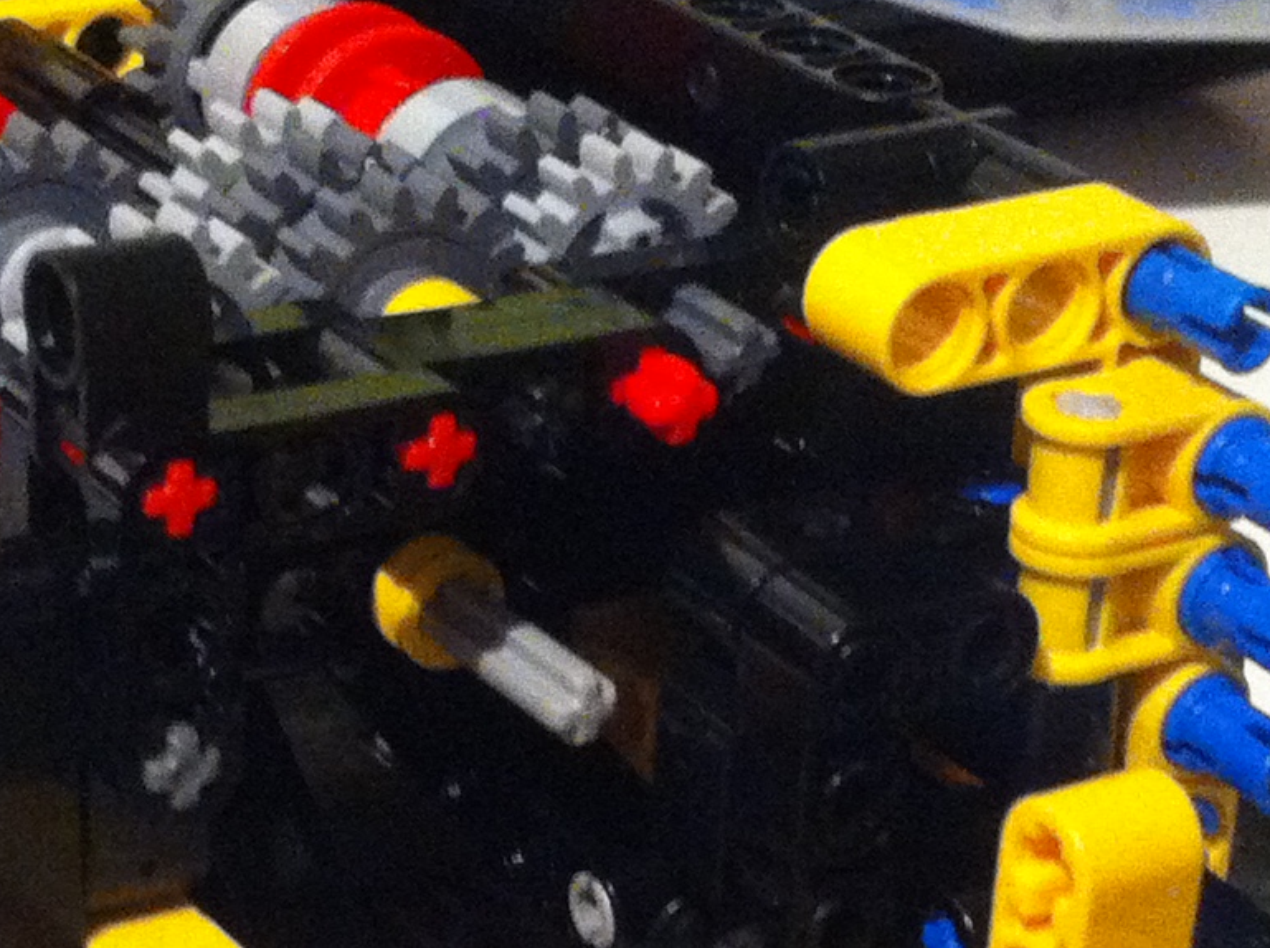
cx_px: 672
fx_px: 4322
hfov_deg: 16.7
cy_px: 963
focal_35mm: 118
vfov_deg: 12.4
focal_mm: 3.85
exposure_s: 1/15
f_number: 2.8
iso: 500
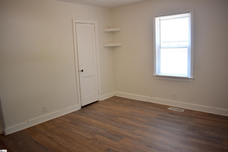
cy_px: 76
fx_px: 171
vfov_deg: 47.9
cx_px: 114
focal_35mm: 27
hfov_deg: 67.4
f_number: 3.5
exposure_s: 1/200
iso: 320
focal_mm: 18
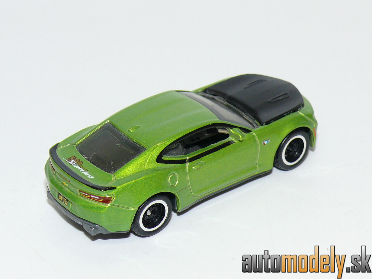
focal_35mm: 119
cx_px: 186
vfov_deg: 12.5
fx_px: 1279
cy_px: 140
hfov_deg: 16.6
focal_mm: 14.5
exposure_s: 1/30
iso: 100
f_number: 4
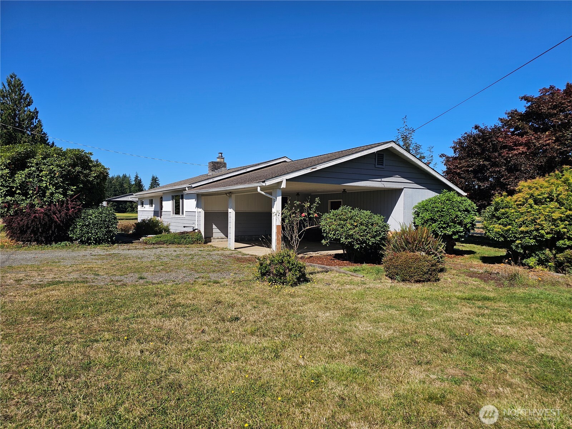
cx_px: 286
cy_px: 214
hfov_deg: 73.9
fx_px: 380
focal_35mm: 23
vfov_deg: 58.9
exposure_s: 1/970
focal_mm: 6.3
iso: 10
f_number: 1.7
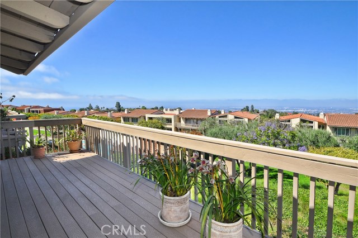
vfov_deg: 67.3
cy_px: 119
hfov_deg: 90.0
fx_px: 179
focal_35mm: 18
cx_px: 179
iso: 250
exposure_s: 1/200
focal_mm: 12
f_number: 14
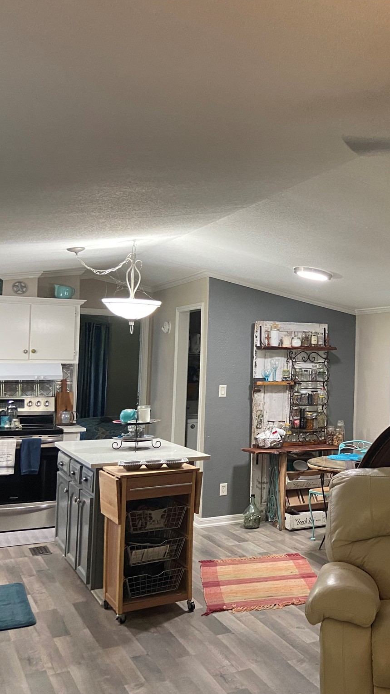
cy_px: 347
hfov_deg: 28.8
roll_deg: -2.0
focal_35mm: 38
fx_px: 699
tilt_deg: +3.8
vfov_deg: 52.8
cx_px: 407
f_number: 1.8
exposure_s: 1/60
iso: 320
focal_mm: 4.25
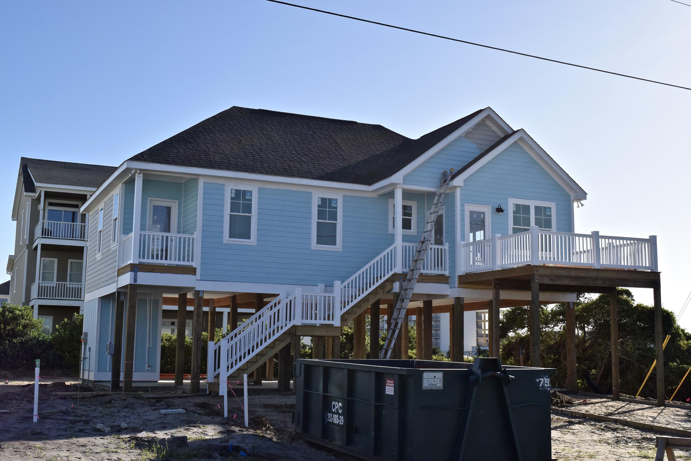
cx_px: 346
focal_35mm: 45
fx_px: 864
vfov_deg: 29.9
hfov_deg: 43.6
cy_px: 230
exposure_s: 1/800
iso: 800
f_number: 14
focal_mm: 30
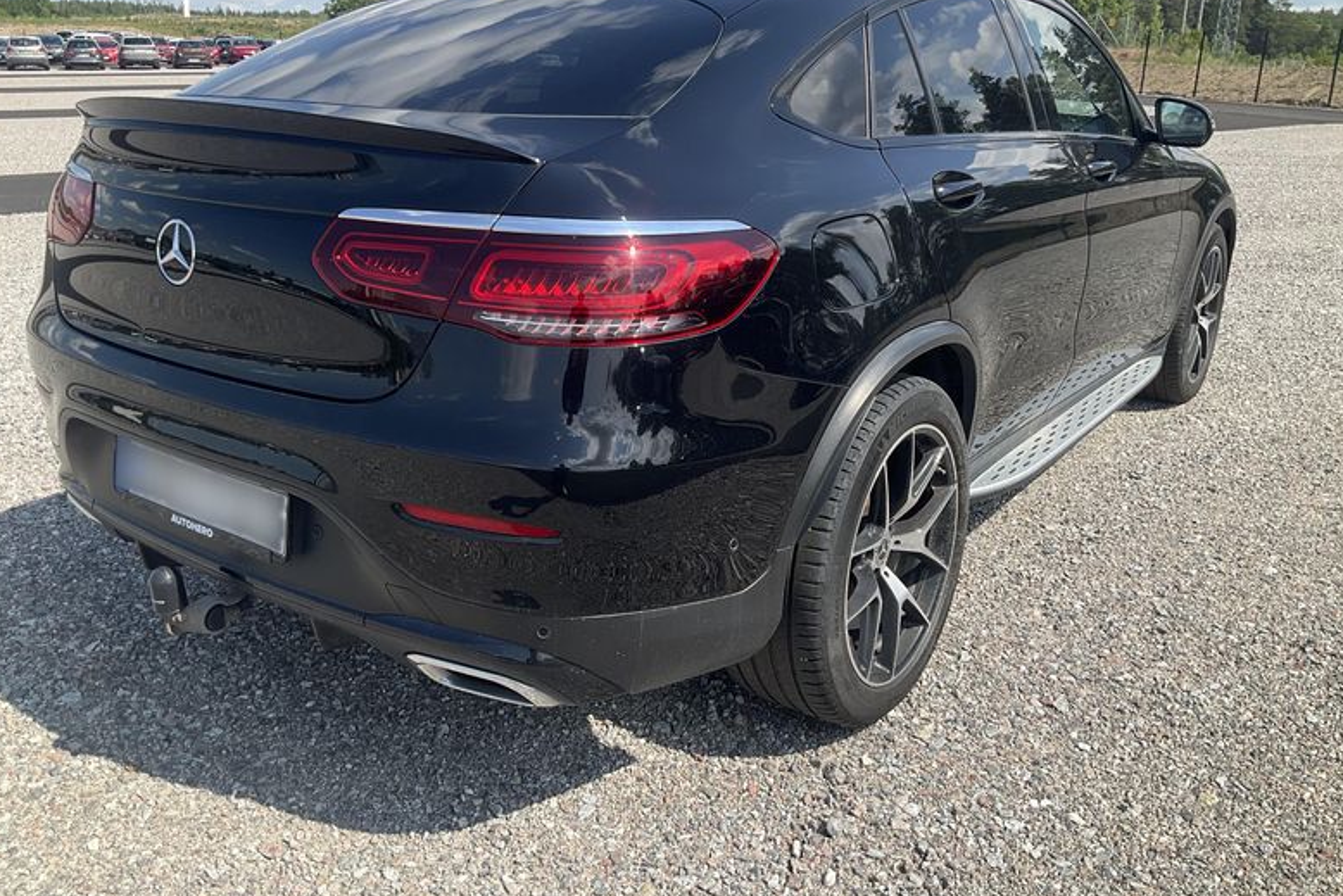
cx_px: 670
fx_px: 1157
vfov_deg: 42.3
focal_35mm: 31
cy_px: 409
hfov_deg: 60.3
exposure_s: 1/1221
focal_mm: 3
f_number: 1.8
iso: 25
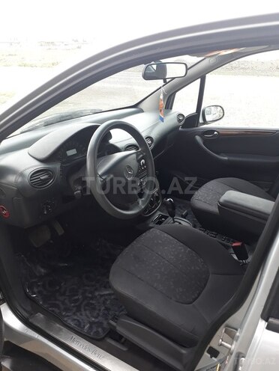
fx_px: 290
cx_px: 140
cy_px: 186
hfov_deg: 51.4
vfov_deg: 65.3
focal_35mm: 27
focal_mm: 3.6
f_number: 1.9
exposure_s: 1/100
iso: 80
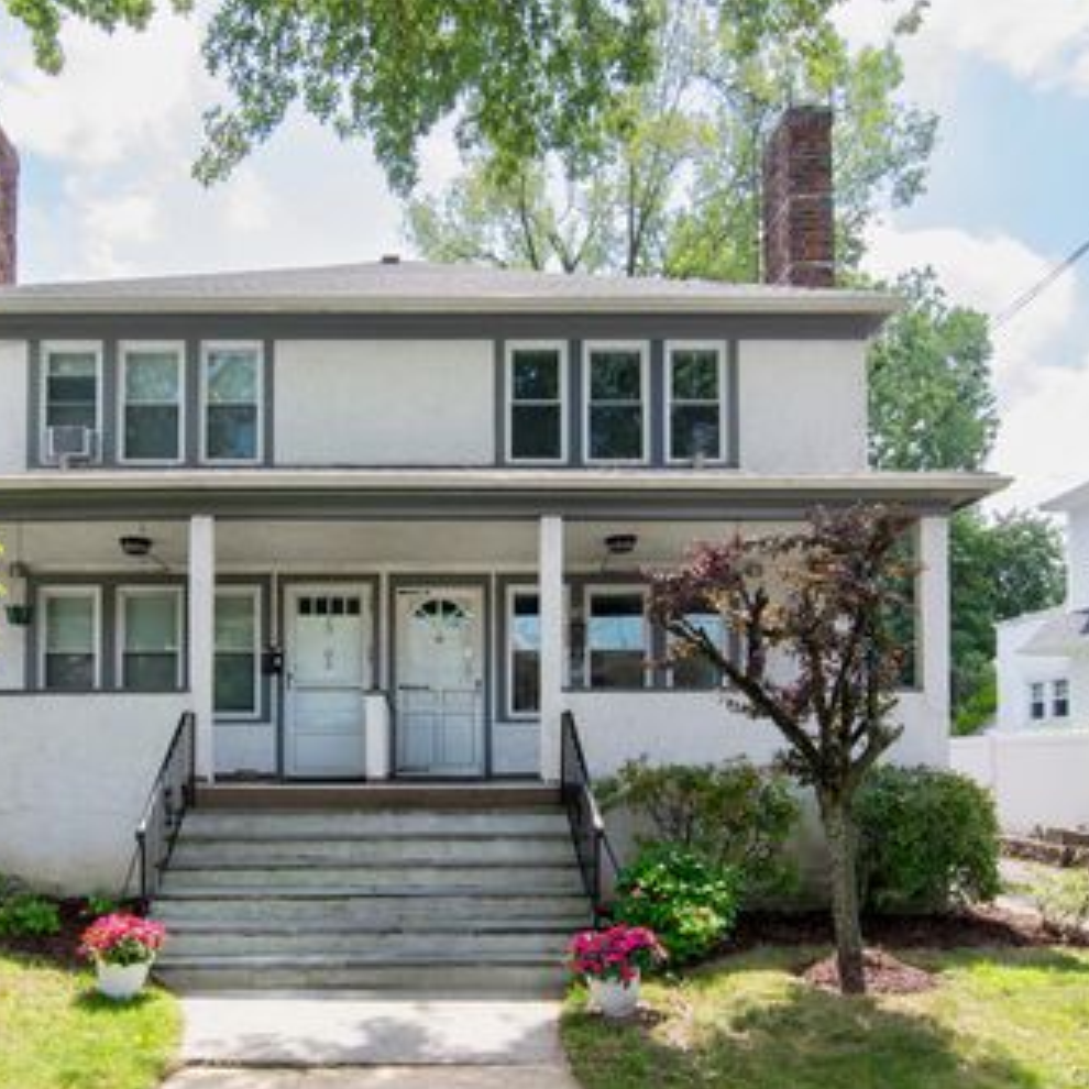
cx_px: 409
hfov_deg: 58.3
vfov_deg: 59.1
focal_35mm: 27
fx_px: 961
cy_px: 546
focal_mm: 14
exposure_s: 1/250
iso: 500
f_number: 11
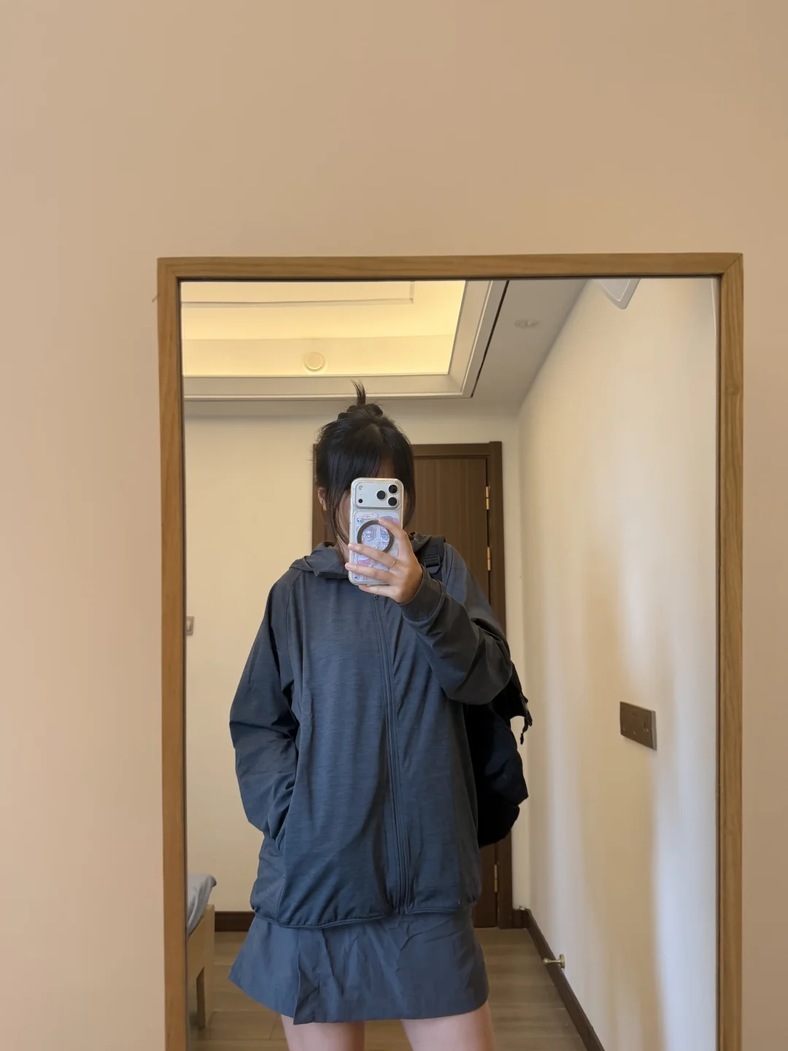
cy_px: 526
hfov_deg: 56.8
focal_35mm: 24
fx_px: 728
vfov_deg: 71.6
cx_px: 394
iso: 160
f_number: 1.78
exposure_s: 1/121
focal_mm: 6.76
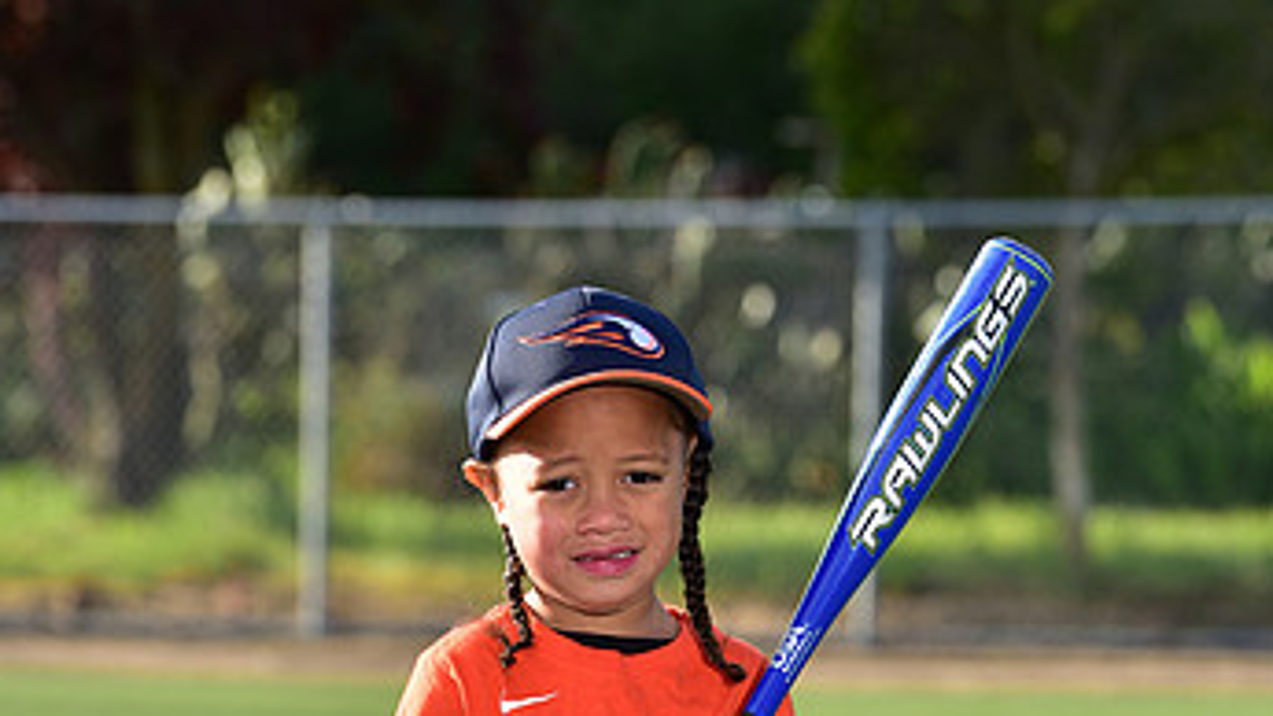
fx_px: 7425
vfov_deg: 5.5
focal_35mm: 220
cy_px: 1011
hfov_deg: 9.8
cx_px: 592
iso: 64
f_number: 5
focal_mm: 125
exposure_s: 1/200
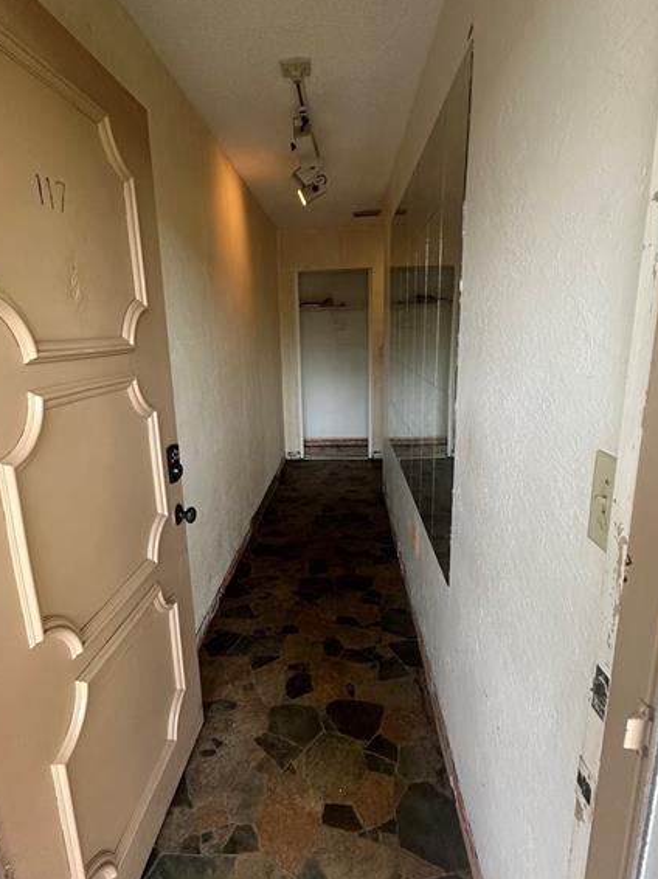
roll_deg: +1.2
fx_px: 482
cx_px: 301
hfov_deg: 68.5
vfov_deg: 84.7
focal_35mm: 19
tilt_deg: -12.2
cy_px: 436
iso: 250
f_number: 2.2
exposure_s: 1/120
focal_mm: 2.22
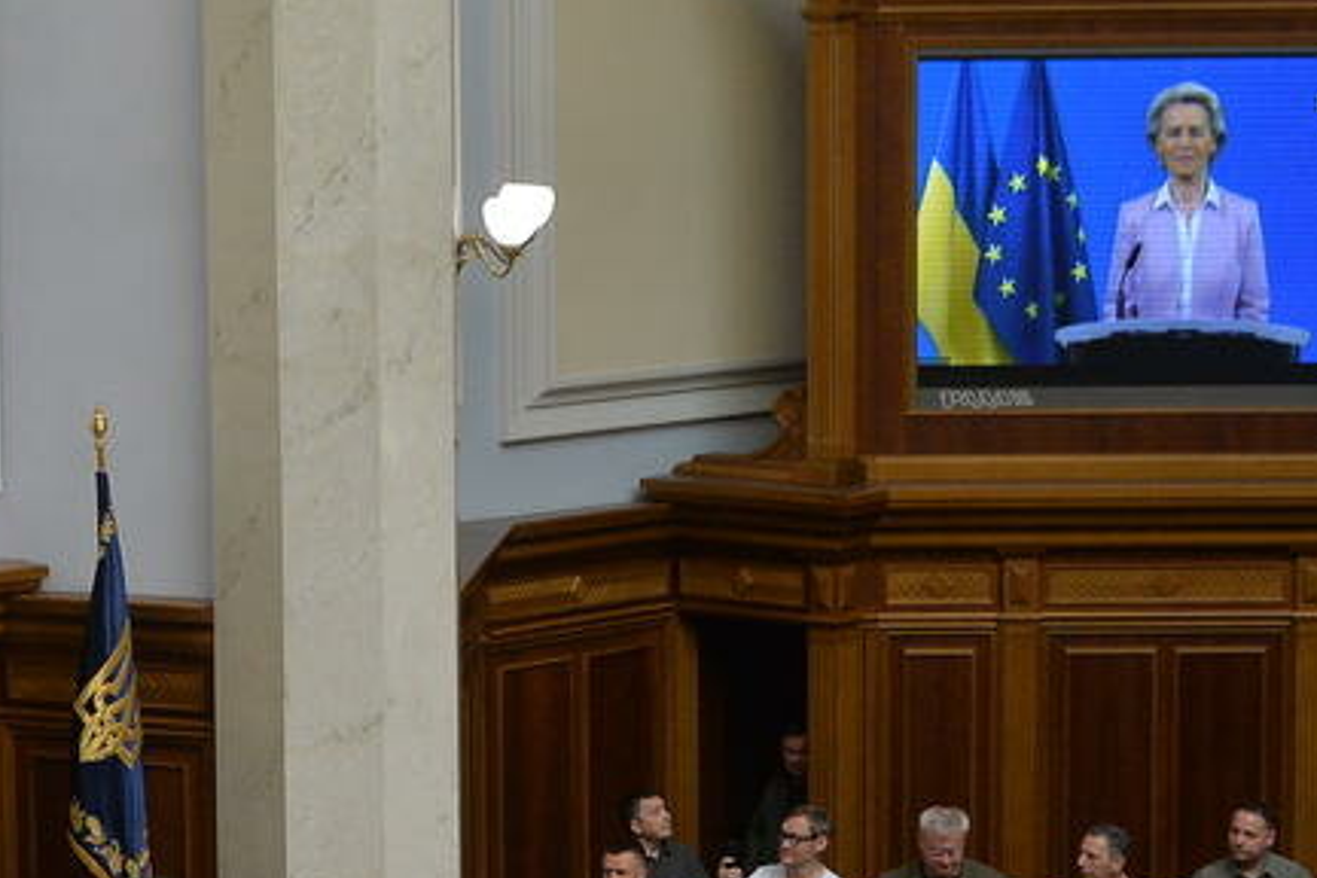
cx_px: 107
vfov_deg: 9.2
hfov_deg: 13.6
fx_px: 5450
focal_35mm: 149
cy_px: 800
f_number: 5.6
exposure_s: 1/320
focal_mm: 70
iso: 2000
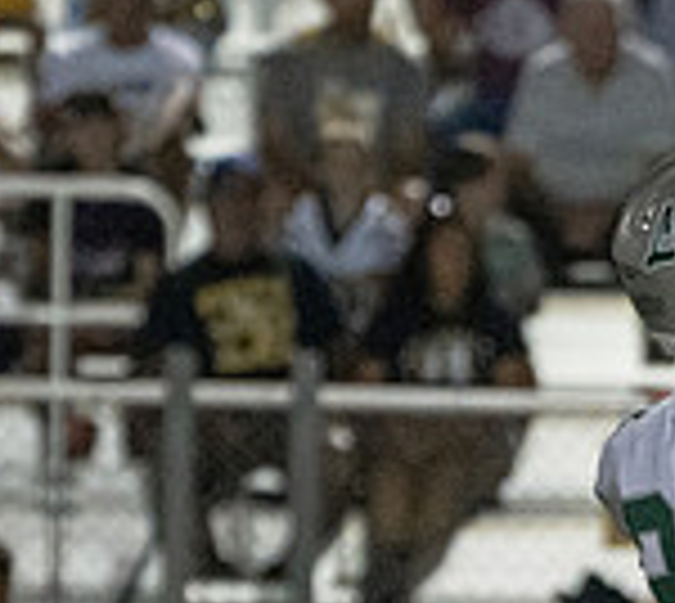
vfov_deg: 1.5
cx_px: 864
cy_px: 961
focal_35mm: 1093
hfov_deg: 1.7
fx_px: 22863
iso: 16000
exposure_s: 1/1000
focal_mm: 247
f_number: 5.6
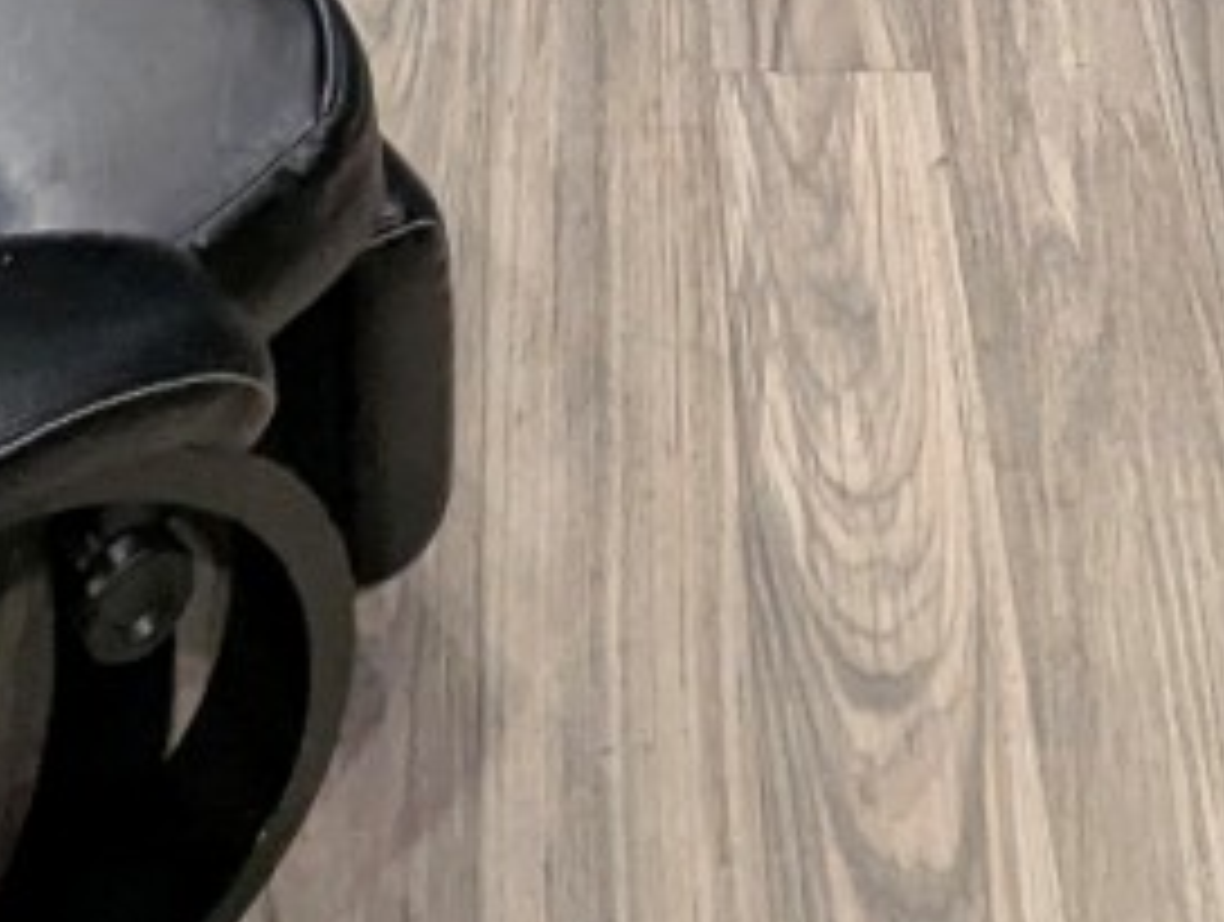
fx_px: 2905
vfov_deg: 13.9
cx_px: 578
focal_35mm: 82
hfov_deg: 23.8
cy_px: -1156
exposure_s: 1/29.4
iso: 170
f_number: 2.2
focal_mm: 2.35
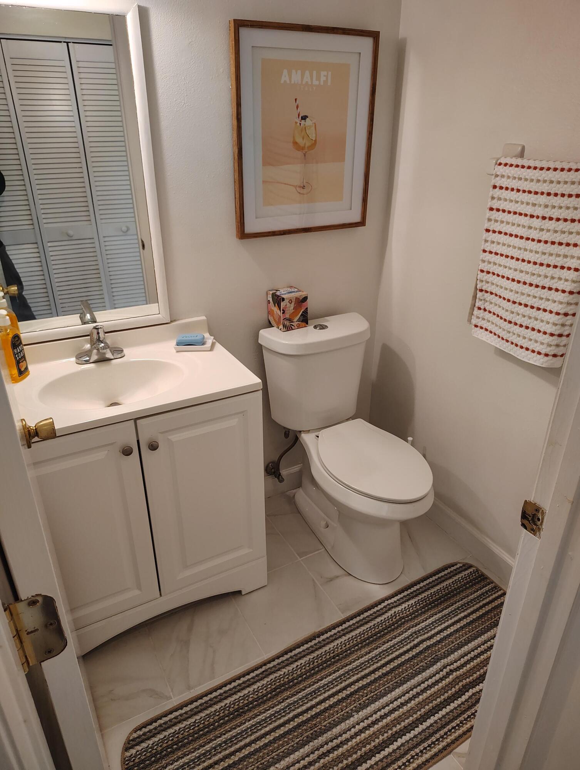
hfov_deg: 56.9
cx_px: 290
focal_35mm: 24
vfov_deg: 71.5
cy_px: 385
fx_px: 535
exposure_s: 1/120
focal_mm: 5.56
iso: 869
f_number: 1.8
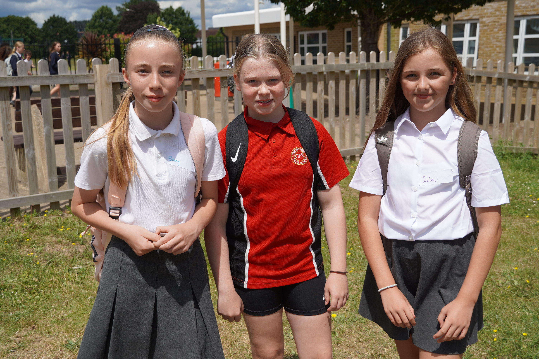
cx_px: 270
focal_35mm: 46
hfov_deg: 42.4
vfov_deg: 28.9
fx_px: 696
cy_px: 180
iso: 100
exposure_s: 1/1000
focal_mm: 31
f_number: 5.6
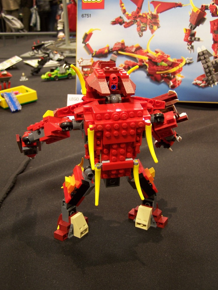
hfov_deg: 30.3
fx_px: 403
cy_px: 145
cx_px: 109
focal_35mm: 48
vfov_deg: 39.7
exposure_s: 1/2
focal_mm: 8
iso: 80
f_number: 3
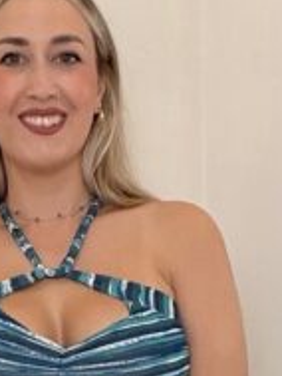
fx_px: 1378
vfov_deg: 13.9
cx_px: -6
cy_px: 662
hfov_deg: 11.6
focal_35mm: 127
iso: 100
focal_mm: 2.71
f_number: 1.9
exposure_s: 1/50
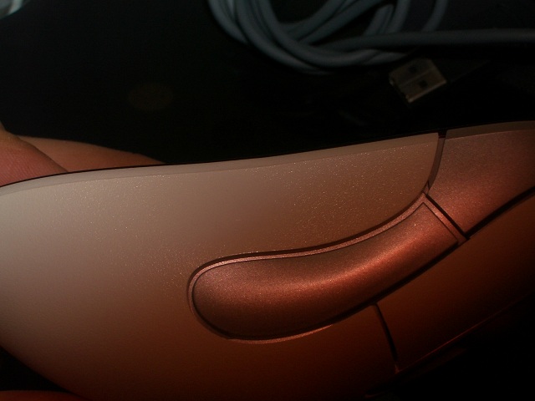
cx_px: 268
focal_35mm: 74
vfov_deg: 19.9
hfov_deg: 26.3
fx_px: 1144
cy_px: 200
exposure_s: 1/60
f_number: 6.2
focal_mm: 12.2
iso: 50
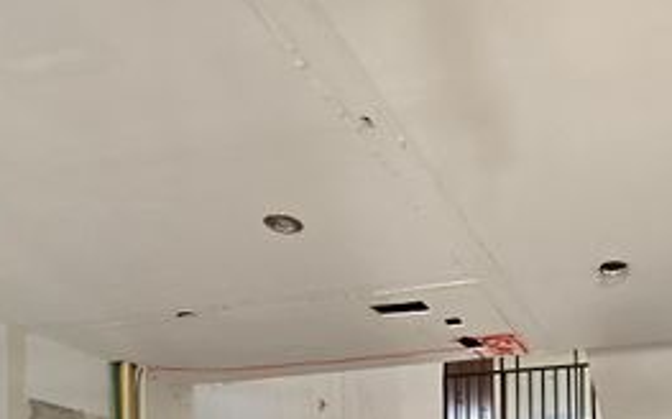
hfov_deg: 51.7
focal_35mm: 35
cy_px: 554
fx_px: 641
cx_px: 543
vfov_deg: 28.9
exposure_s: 1/60
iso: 125
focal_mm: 2.2
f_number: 2.2
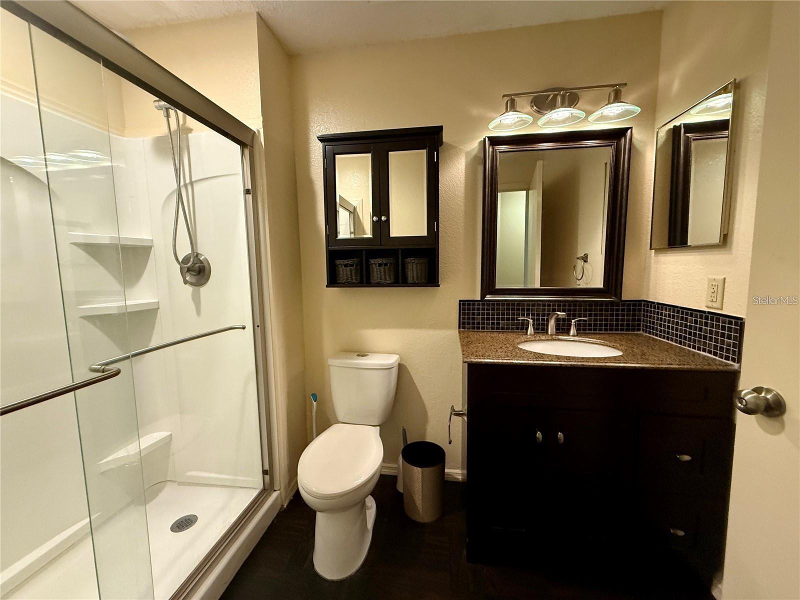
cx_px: 400
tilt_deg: -6.2
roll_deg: +1.5
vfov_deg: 85.7
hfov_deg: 102.1
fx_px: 324
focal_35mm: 14
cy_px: 300
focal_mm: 2.22
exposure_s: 1/60
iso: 500
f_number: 2.2
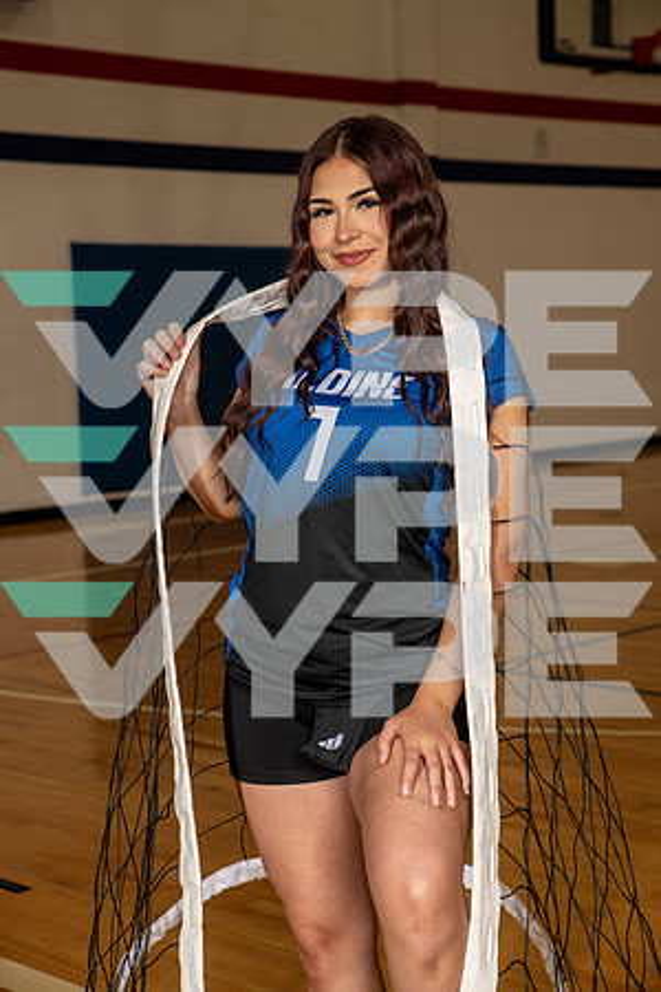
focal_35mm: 70
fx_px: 1928
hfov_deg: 19.5
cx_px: 330
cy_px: 496
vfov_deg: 28.8
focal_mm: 70
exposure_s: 1/250
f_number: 7.1
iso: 320
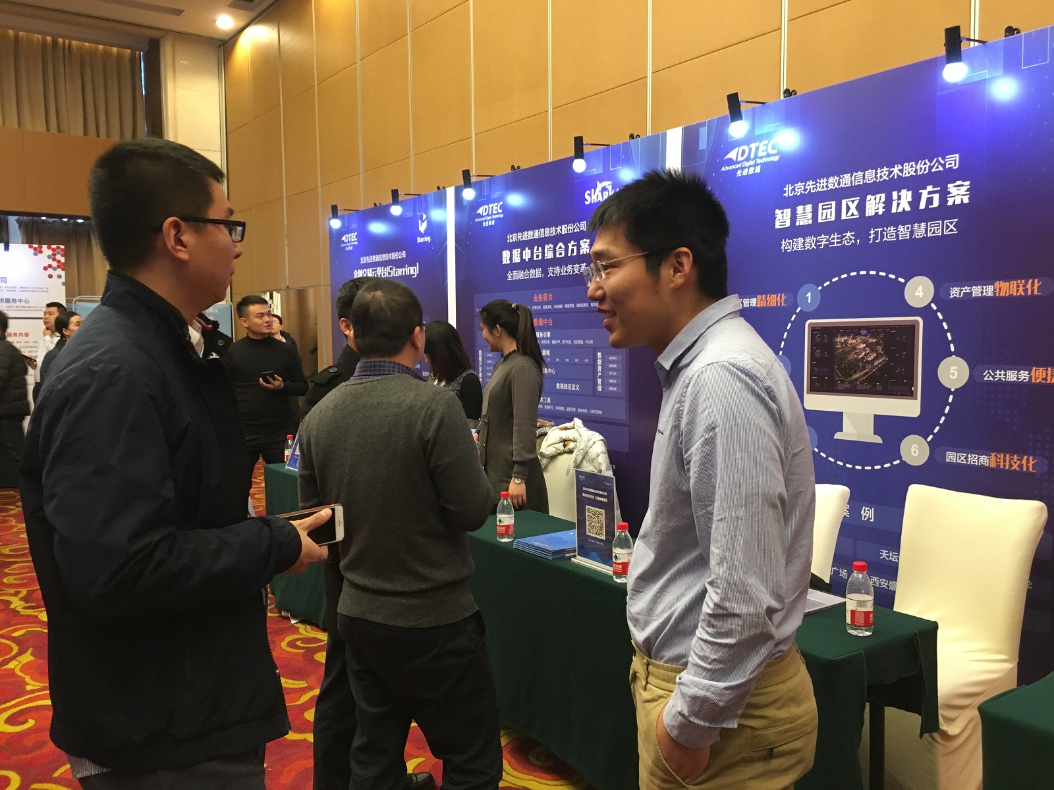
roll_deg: +1.0
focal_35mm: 29
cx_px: 527
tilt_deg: -4.4
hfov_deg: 61.7
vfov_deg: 48.2
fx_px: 883
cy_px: 395
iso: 200
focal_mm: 4.15
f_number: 2.2
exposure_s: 1/33
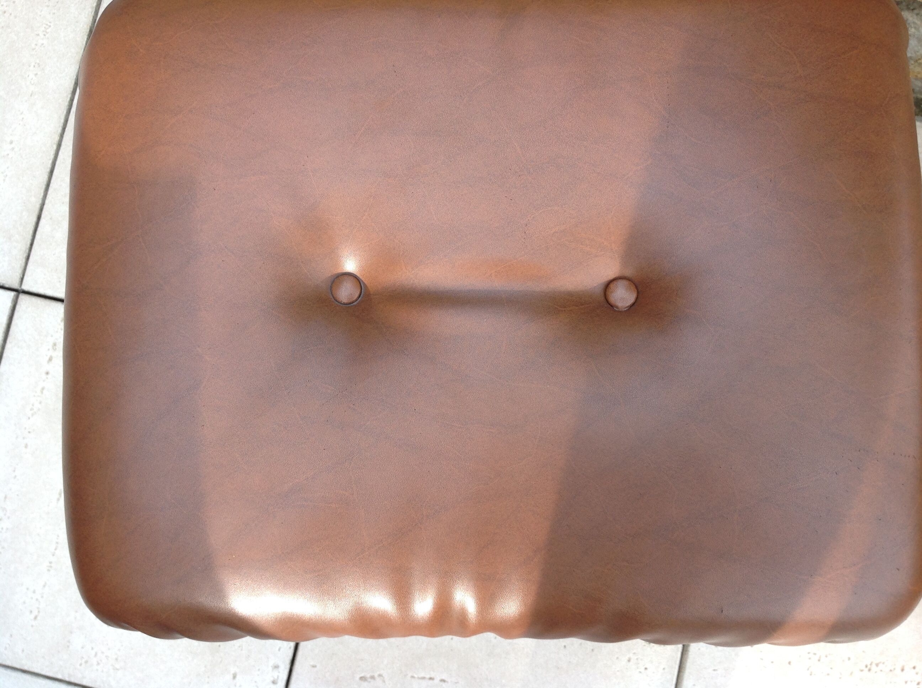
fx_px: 931
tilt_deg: -84.7
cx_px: 461
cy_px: 344
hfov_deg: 52.7
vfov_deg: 40.6
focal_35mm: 35
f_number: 2.4
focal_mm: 4.28
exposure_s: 1/174
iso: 50
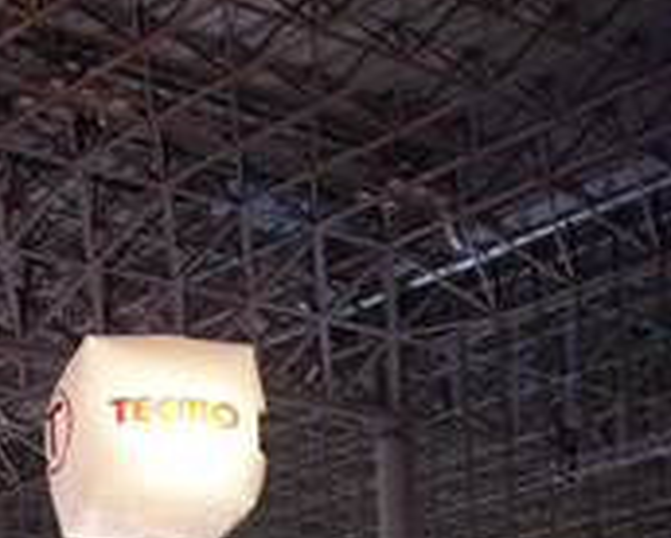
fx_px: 1988
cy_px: 639
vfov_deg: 14.9
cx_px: 66
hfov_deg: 18.8
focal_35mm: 100
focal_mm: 5.7
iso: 113
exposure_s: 1/8
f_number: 2.8
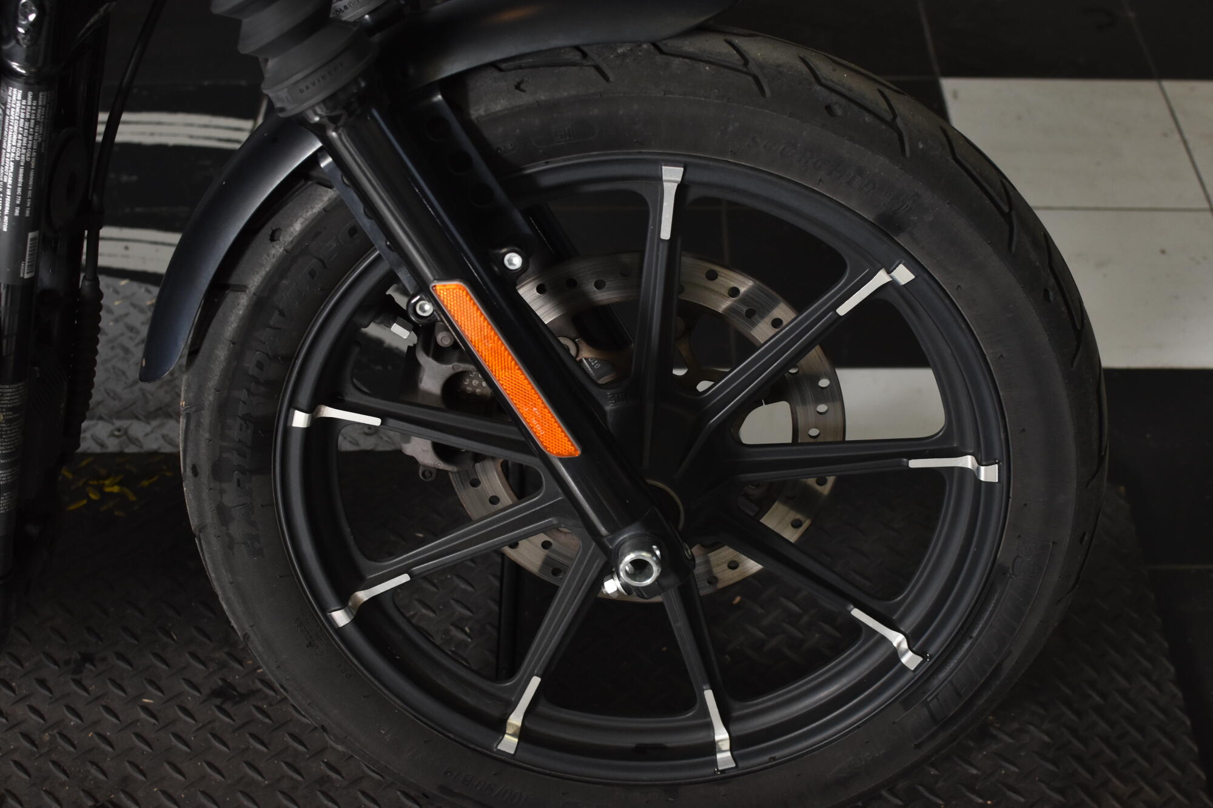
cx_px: 606
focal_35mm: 52
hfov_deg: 37.9
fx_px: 1769
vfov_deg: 25.7
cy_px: 404
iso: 800
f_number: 4.5
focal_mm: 35
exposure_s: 1/160
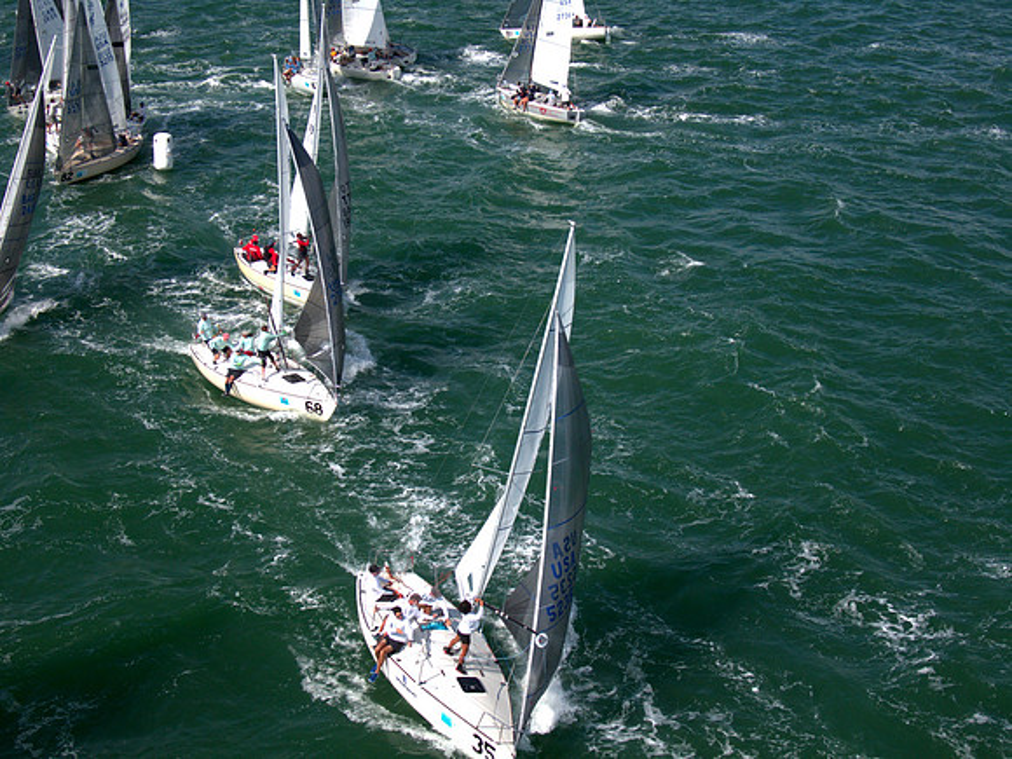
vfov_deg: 30.3
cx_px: 506
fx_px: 1403
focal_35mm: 48
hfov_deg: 39.7
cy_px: 380
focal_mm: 8.6
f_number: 3.8
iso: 100
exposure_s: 1/1250
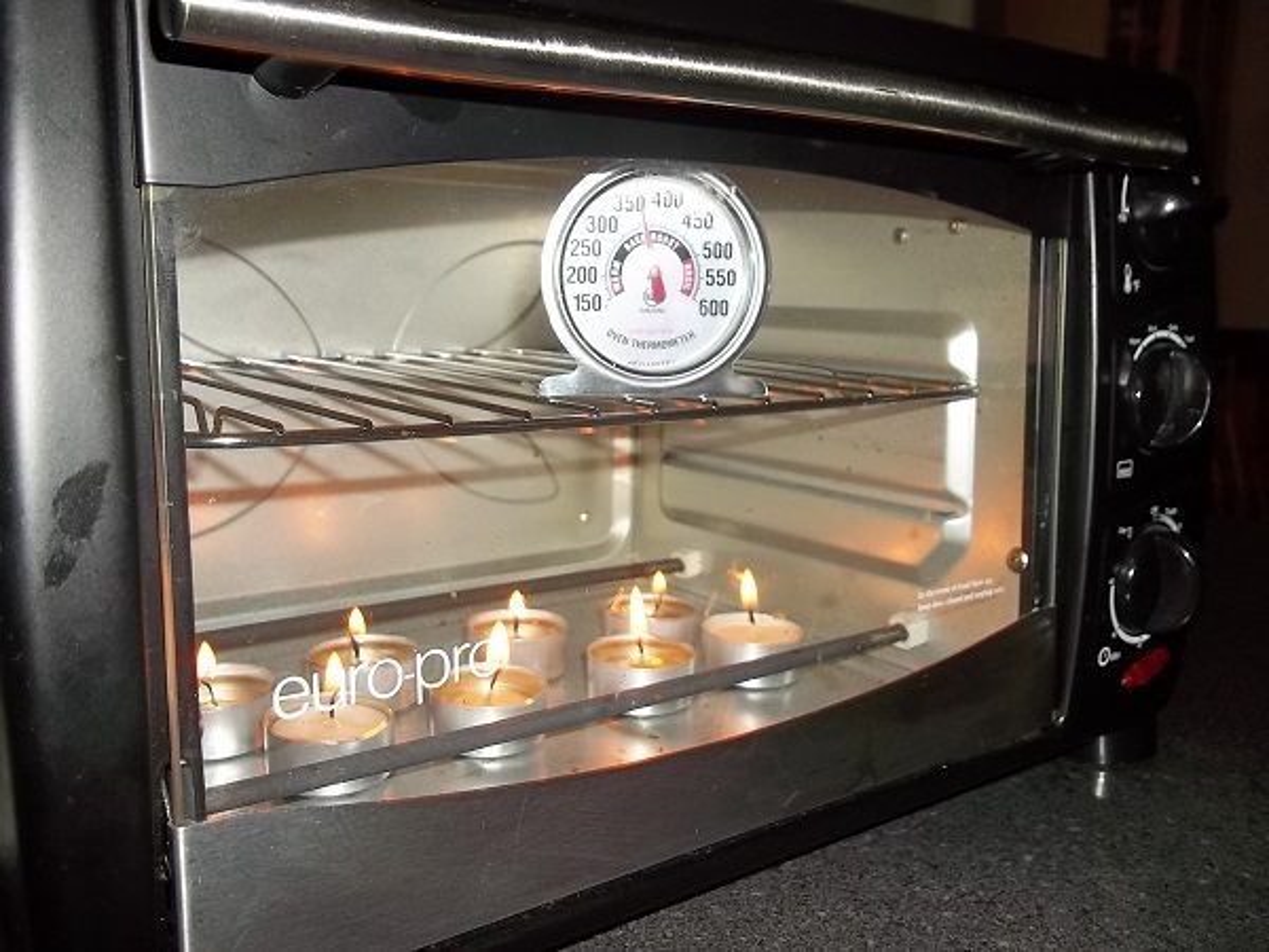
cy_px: 476
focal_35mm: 32
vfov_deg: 44.2
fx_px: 1173
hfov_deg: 56.8
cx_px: 634
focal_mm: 5.7
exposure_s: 1/30
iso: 80
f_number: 2.9
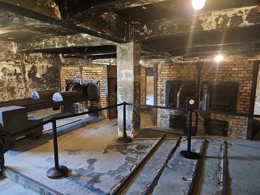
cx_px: 130
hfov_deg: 73.9
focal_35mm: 23
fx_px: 173
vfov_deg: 58.9
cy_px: 98
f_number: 1.8
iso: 1000
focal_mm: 5.4
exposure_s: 1/25
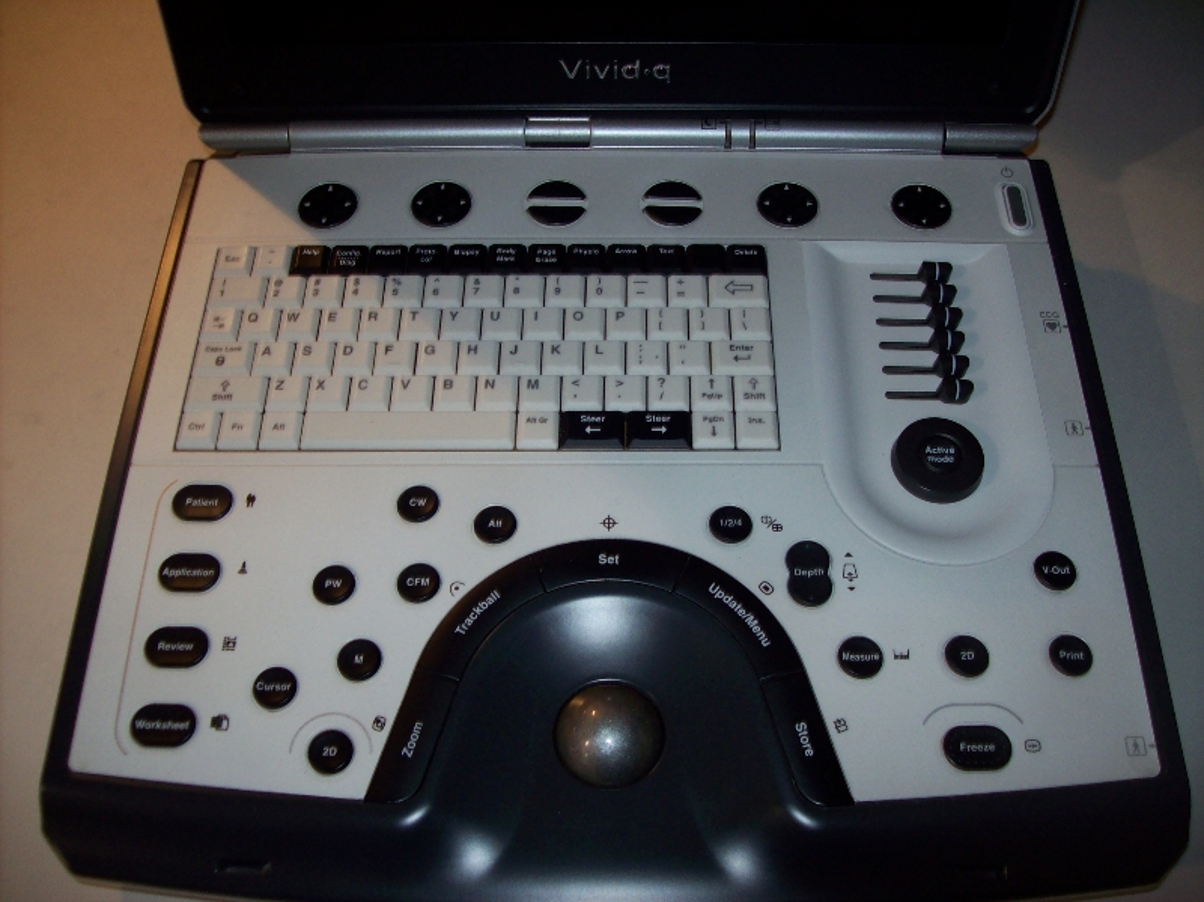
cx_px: 602
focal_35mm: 36
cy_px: 451
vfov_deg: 39.6
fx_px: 1251
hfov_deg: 51.4
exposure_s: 1/64
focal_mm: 6
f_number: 2.7
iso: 80
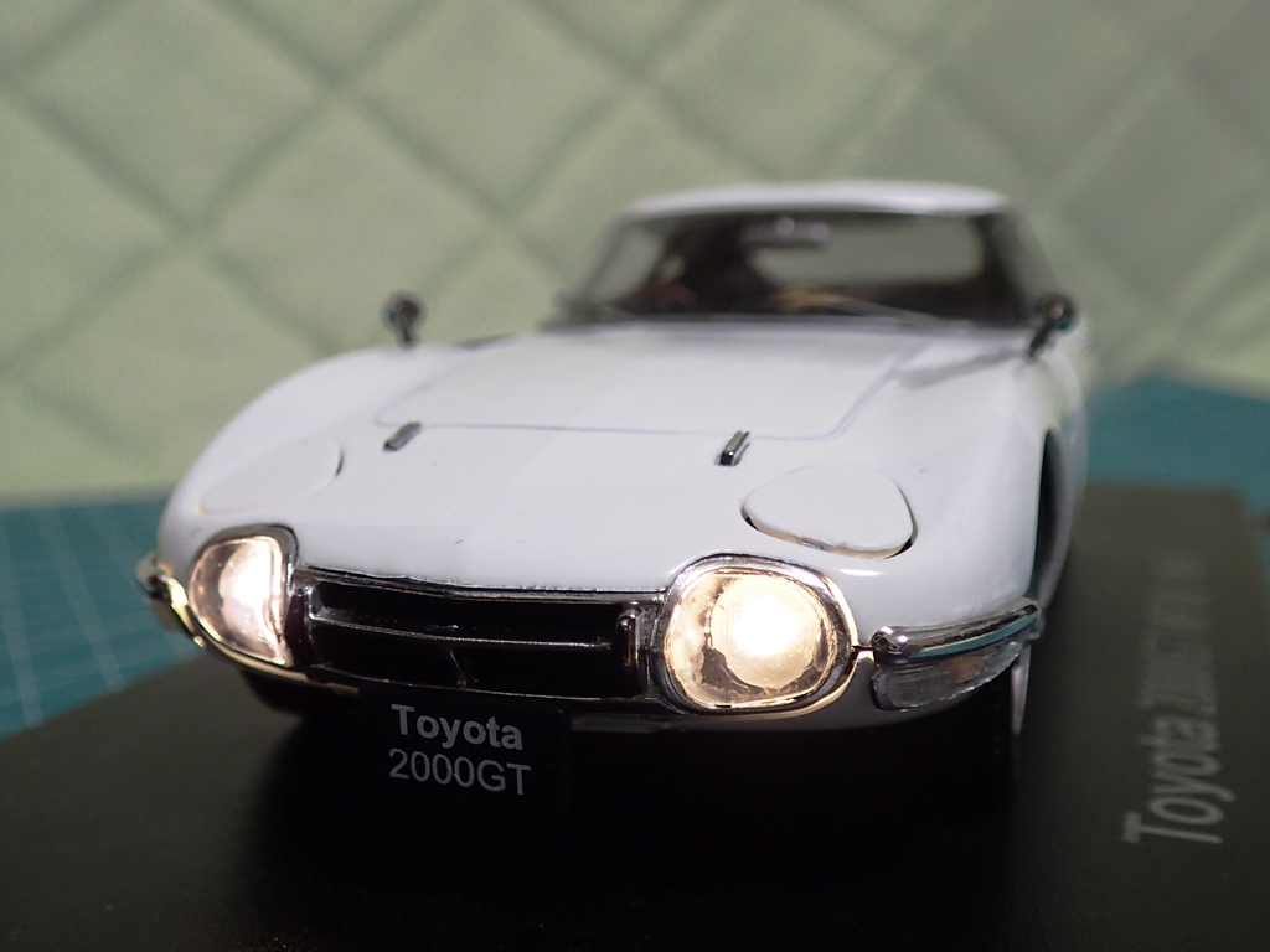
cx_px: 635
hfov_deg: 60.0
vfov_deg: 46.8
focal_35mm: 30
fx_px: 1101
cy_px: 476
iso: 200
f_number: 2.3
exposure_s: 1/50
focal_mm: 5.5
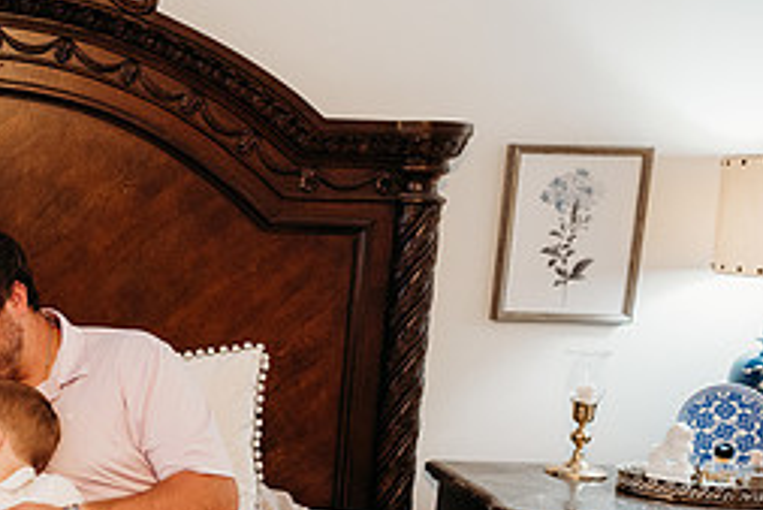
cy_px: 391
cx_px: -51
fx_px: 1166
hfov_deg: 32.4
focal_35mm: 55
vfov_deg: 24.3
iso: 1600
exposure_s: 1/200
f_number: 2.8
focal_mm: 24
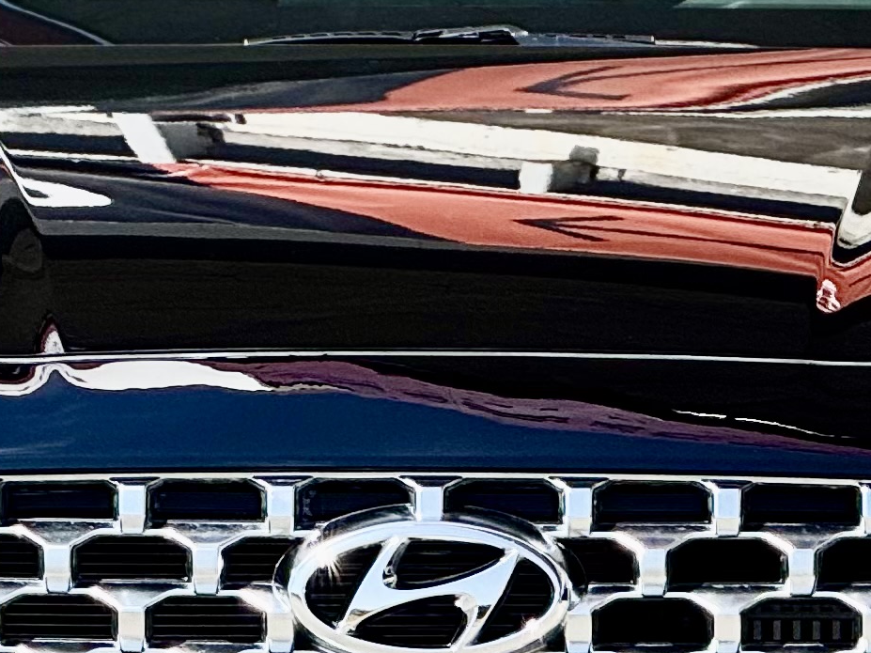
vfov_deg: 2.8
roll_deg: -0.9
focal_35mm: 522
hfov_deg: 3.8
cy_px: 470
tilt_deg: -2.5
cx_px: 453
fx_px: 13133
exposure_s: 1/1004
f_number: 2.8
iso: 50
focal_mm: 15.66
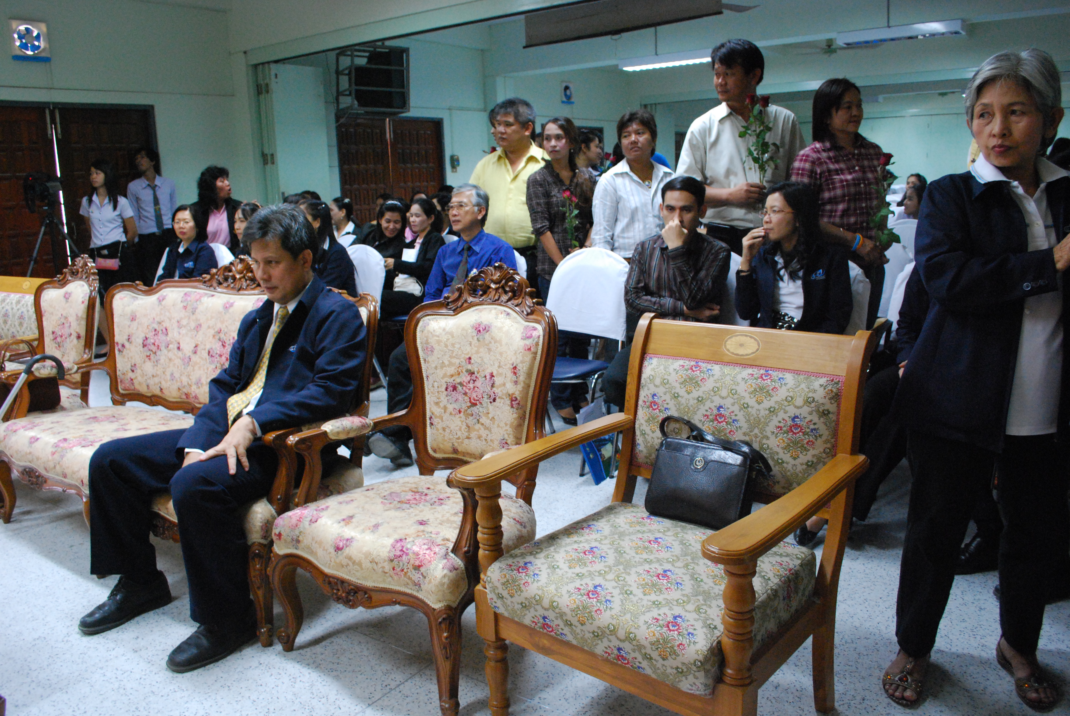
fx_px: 803
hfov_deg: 67.3
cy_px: 358
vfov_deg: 48.0
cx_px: 535
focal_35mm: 27
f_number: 5.6
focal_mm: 18
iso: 1600
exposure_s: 1/25
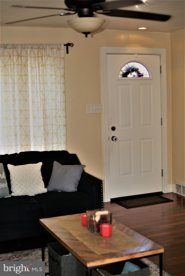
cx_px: 92
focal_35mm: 52
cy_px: 138
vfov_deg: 37.8
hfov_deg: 25.8
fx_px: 404
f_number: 2
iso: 100
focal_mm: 35
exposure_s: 1/80
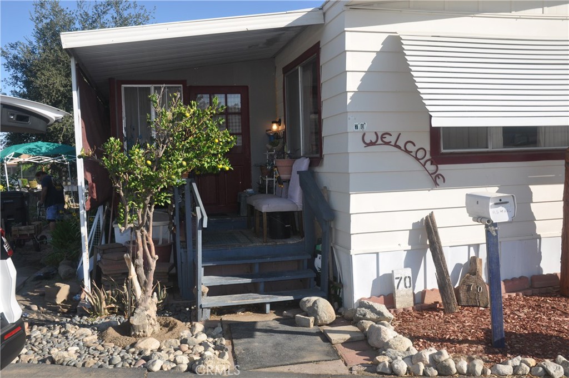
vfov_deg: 36.8
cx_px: 284
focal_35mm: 36
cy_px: 189
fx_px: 568
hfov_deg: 53.2
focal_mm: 24
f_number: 10
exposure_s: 1/200
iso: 200
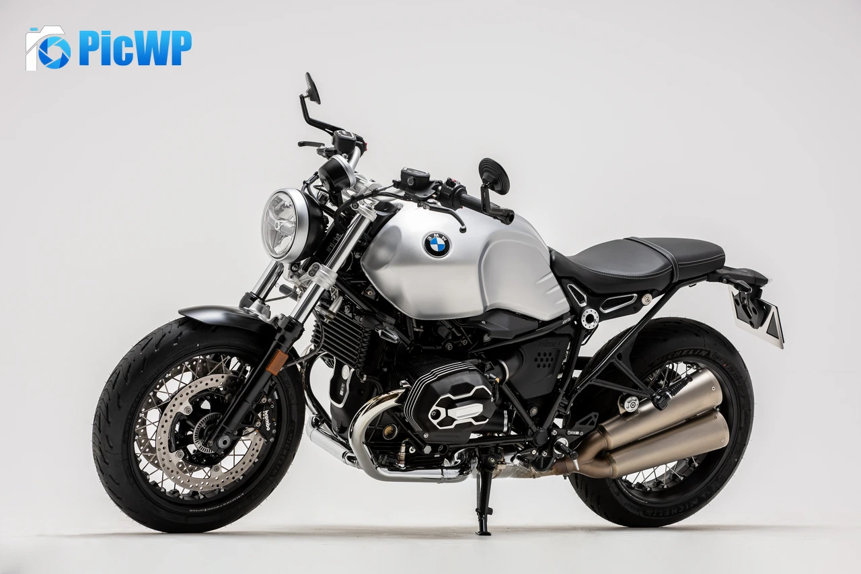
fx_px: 2511
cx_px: 430
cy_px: 287
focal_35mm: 105
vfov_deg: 13.0
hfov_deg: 19.5
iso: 100
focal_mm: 105
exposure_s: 1/125
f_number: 8
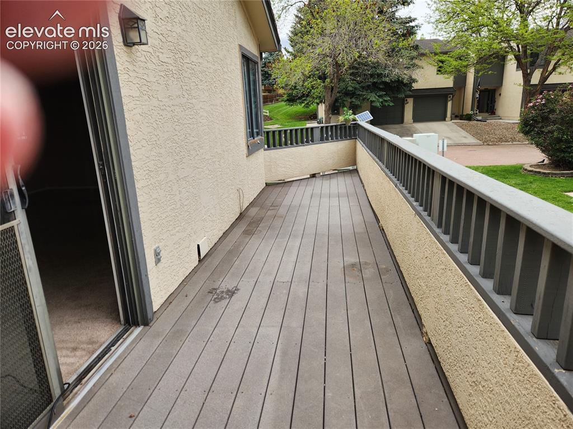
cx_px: 286
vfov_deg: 58.8
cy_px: 214
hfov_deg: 74.0
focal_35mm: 23
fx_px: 381
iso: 20
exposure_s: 1/366
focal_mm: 5.4
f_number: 1.8
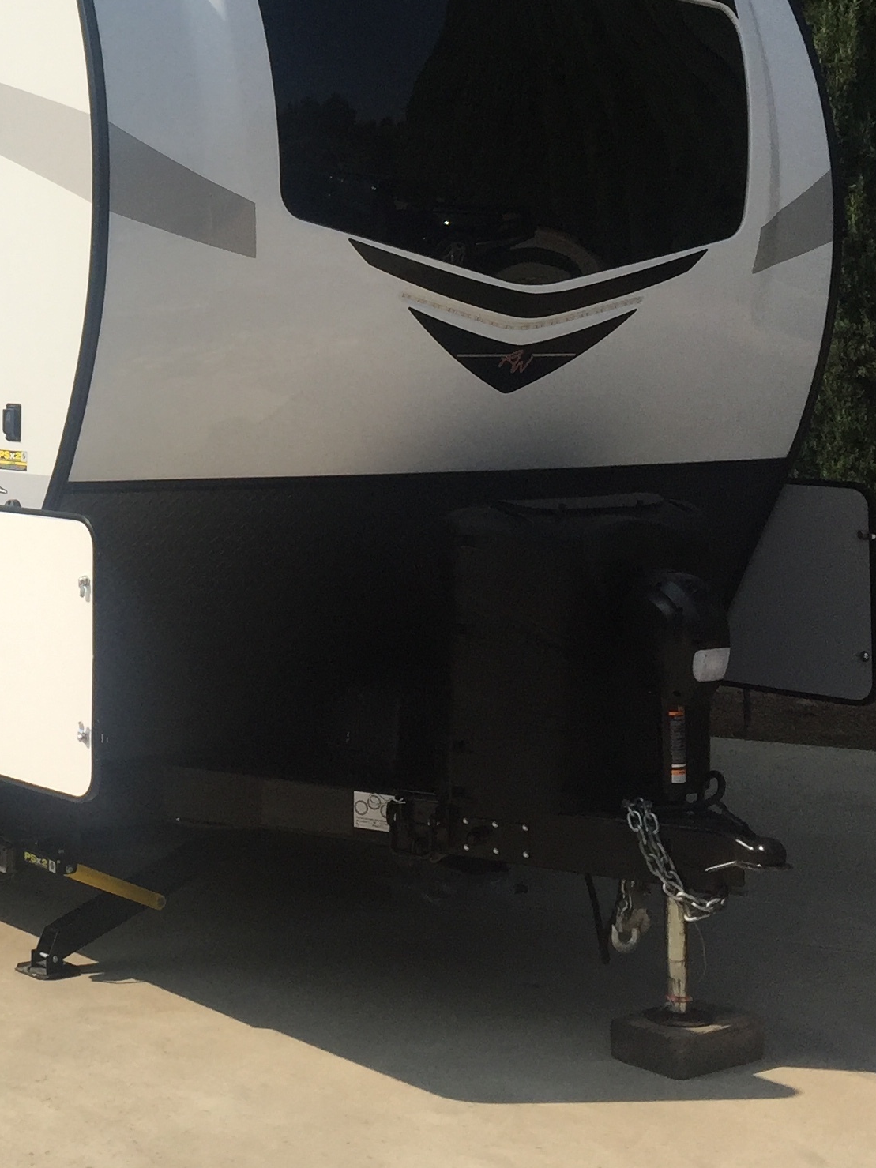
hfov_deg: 21.9
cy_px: 272
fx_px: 2160
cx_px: -54
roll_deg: -0.1
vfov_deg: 29.7
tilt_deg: +3.0
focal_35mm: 64
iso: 32
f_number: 2.2
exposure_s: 1/2825
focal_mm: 4.15
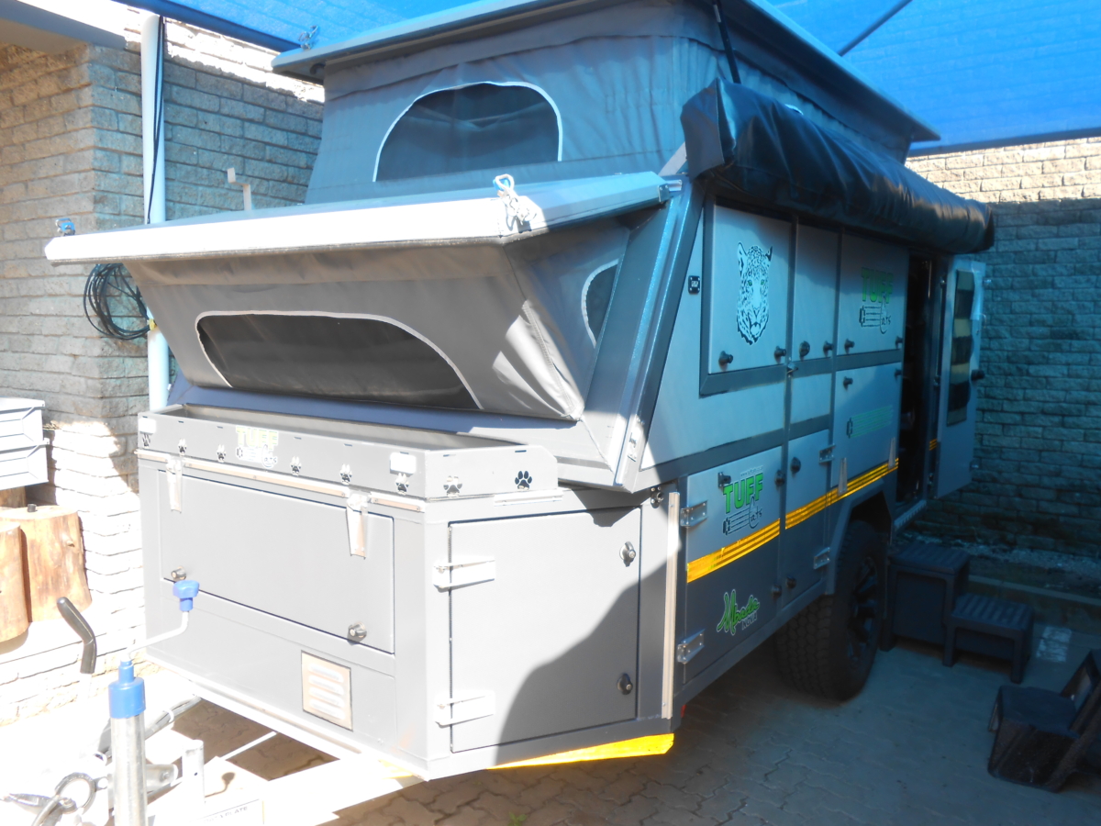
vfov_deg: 53.1
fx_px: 827
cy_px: 413
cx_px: 550
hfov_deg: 67.3
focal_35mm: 26
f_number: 3.5
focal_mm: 4.6
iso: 80
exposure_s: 1/160
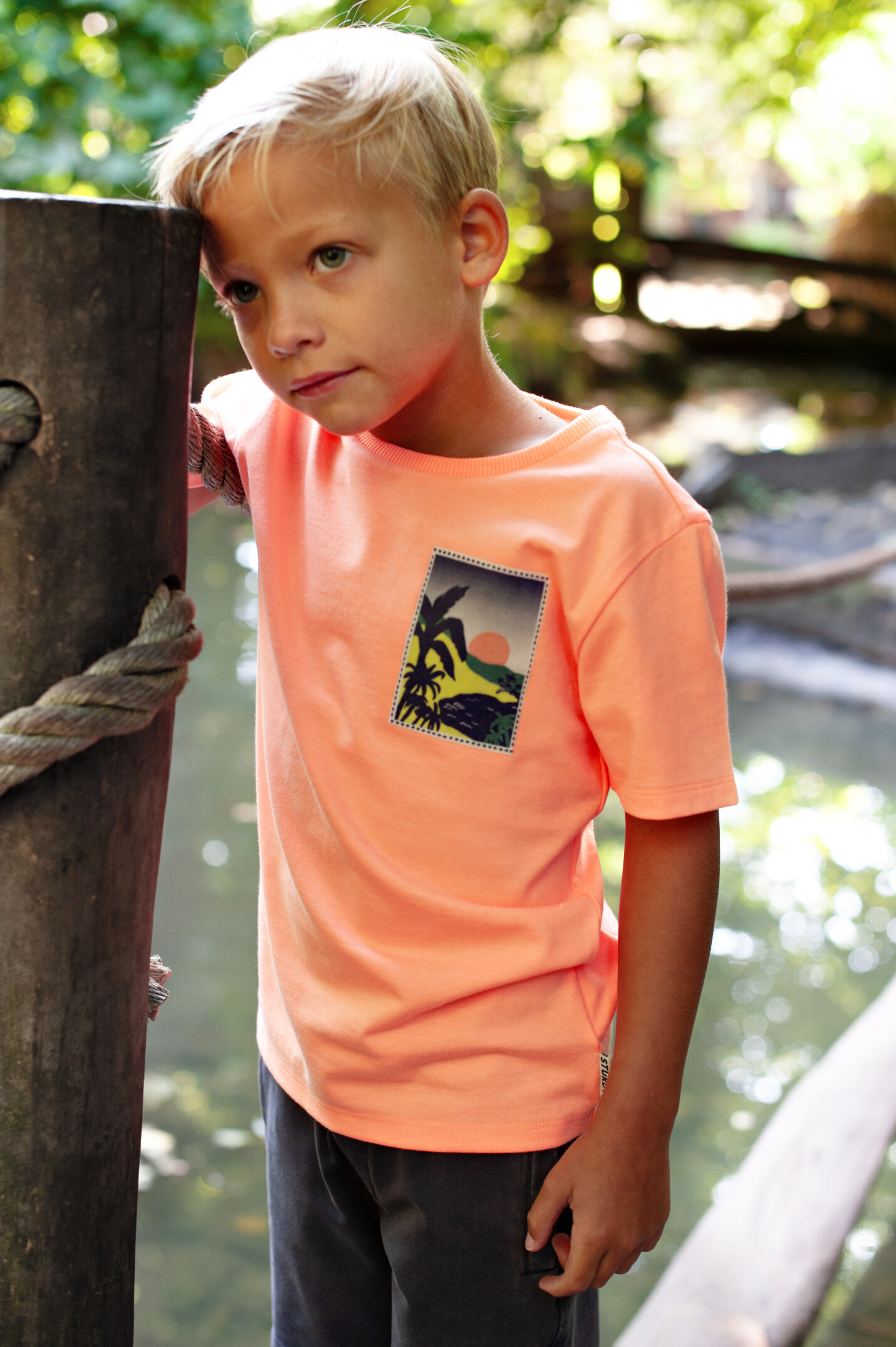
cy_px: 674
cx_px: 448
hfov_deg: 27.0
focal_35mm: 50
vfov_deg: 39.6
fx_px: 1869
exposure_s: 1/100
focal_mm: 50
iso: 800
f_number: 3.5
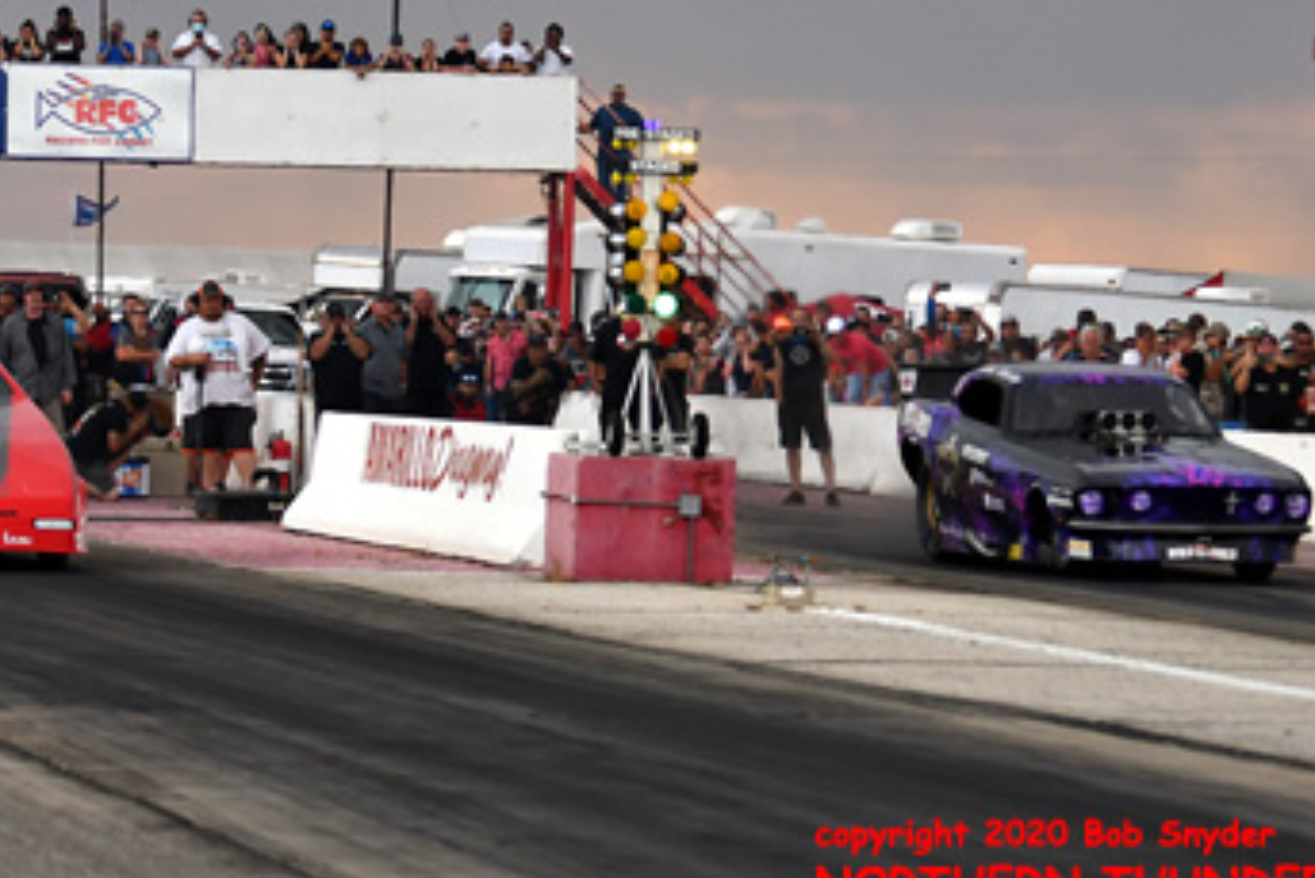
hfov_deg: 13.4
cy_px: 295
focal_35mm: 153
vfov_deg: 9.0
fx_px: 5591
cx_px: 556
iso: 320
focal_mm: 70
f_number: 2.8
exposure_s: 1/800
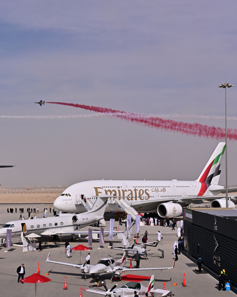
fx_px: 465
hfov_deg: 28.6
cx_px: 130
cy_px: 147
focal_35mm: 53
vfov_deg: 35.4
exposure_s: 1/320
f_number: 22
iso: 250
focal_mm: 37
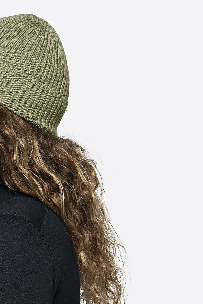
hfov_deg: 4.1
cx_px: -15
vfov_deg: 6.0
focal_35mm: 337
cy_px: 607
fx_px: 2849
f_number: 6.3
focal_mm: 70
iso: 100
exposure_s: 1/50
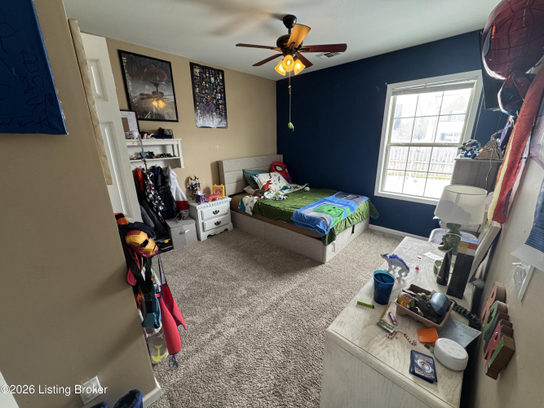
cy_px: 204
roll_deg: +0.8
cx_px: 272
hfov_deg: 102.1
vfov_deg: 85.7
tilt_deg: -17.1
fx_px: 220
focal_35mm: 14
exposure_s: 1/60
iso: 200
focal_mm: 2.22
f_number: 2.2
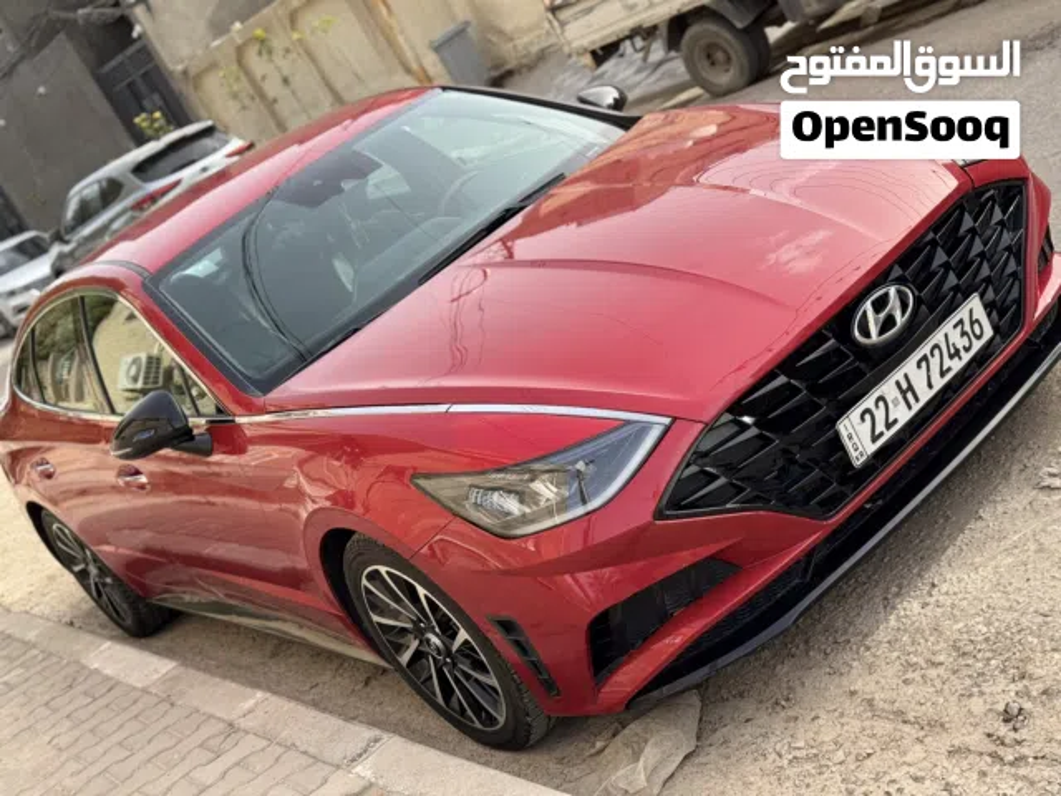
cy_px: 398
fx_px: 1471
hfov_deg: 39.7
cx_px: 530
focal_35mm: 48
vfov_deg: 30.3
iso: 64
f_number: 1.78
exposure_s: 1/1114
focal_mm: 6.76
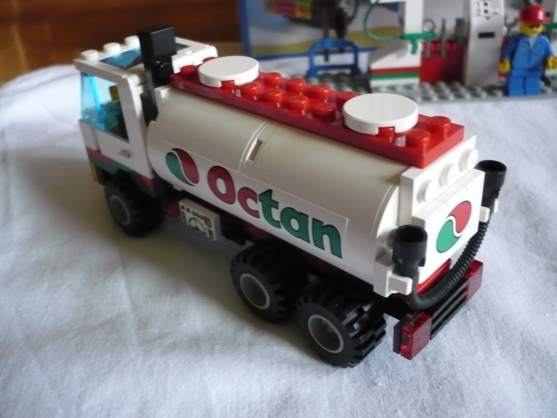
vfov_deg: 40.7
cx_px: 278
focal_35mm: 35
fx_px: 563
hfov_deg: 52.6
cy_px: 209
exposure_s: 1/40
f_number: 2.8
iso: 400
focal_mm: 5.8
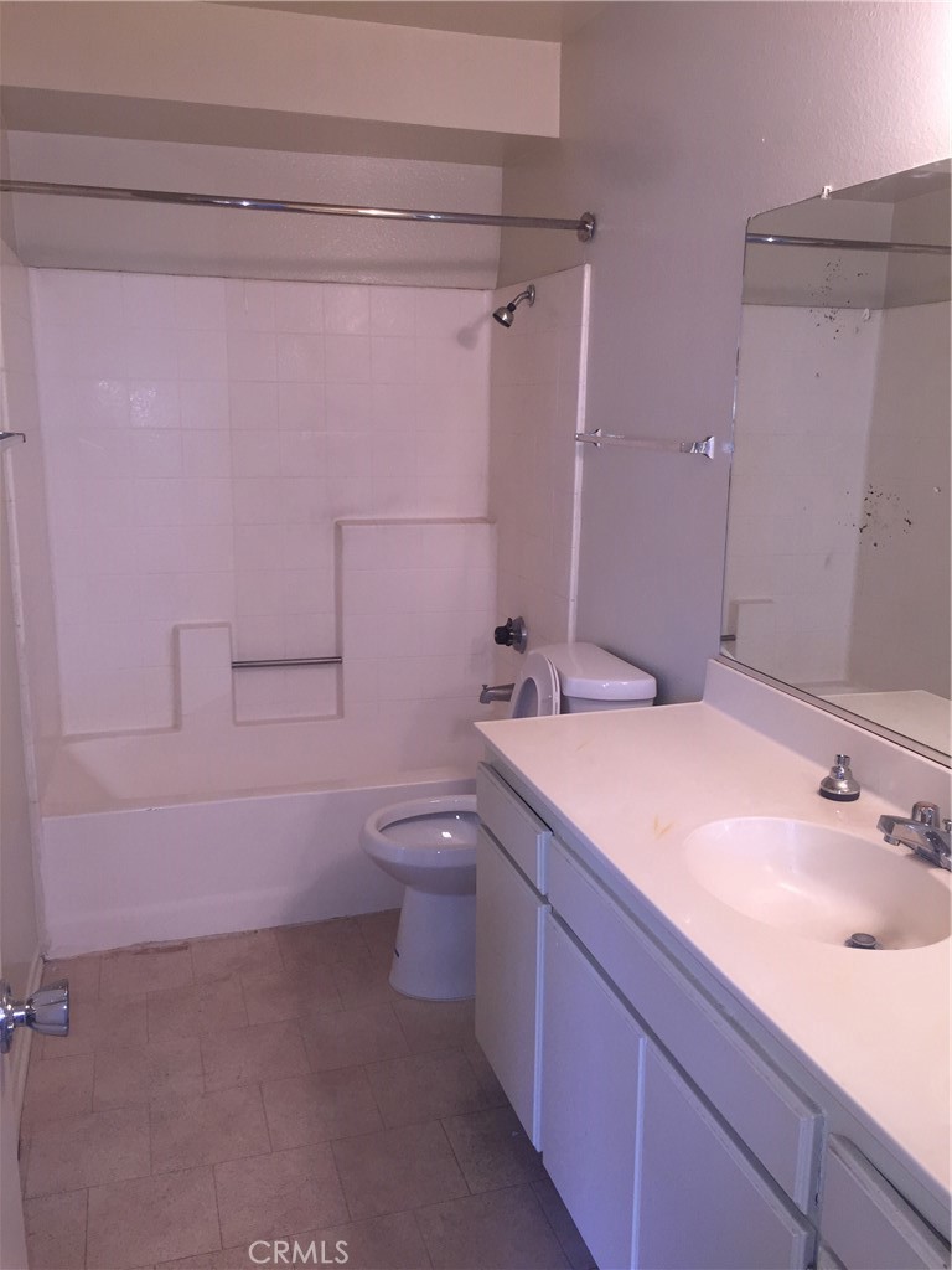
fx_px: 1063
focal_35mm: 29
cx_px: 476
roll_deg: -1.2
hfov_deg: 48.2
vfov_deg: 61.7
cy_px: 635
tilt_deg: -11.1
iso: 64
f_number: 2.2
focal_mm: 4.15
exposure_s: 1/30
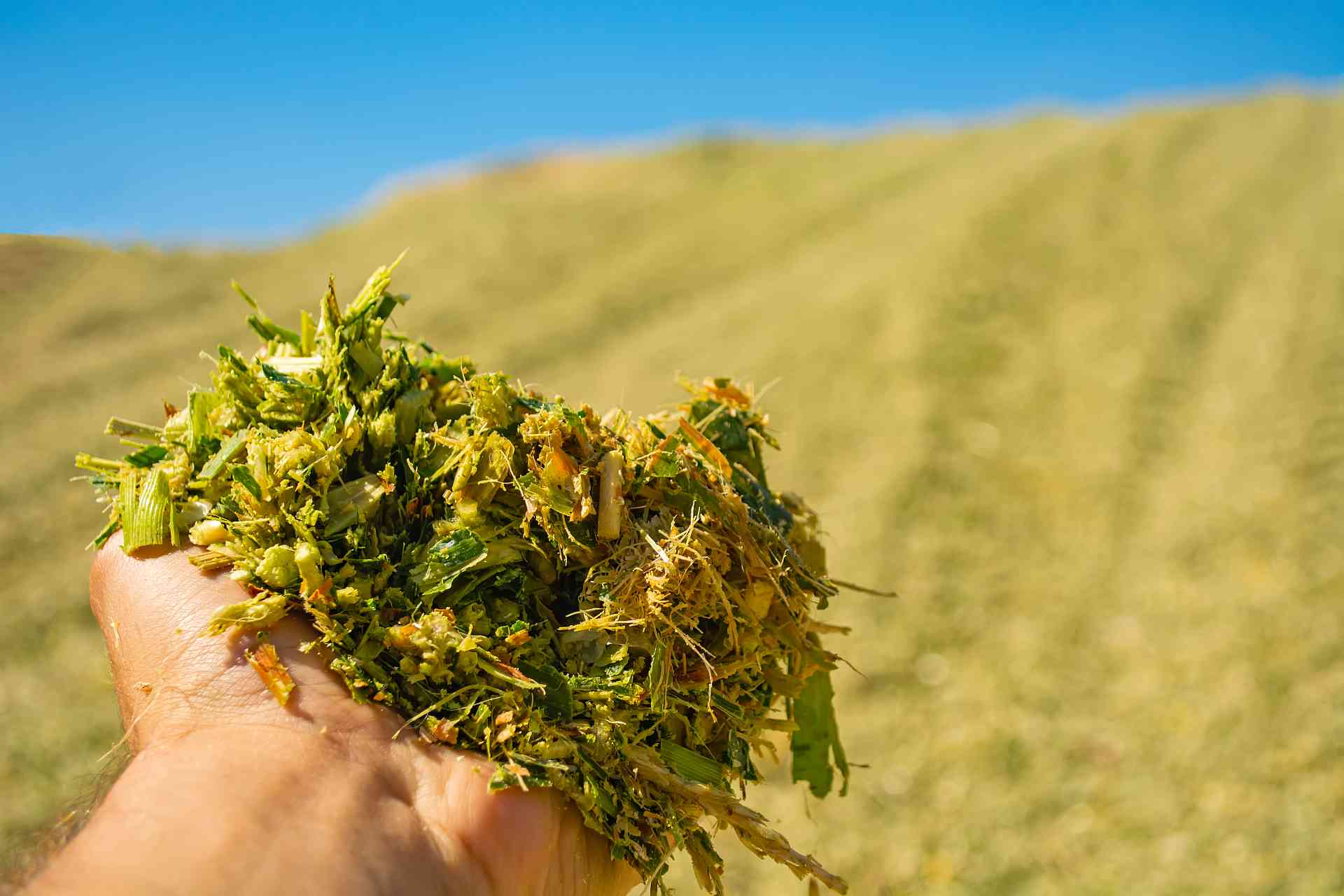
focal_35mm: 60
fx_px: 2240
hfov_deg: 33.4
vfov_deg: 22.6
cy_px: 448
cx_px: 672
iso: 250
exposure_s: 1/1250
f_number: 5.3
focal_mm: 40
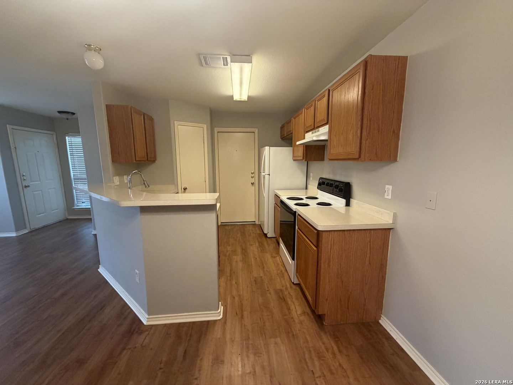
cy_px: 192
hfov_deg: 102.1
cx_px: 256
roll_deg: +1.5
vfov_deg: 85.7
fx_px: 207
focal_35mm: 14
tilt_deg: -9.0
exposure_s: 1/120
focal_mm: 2.22
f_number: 2.2
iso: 320
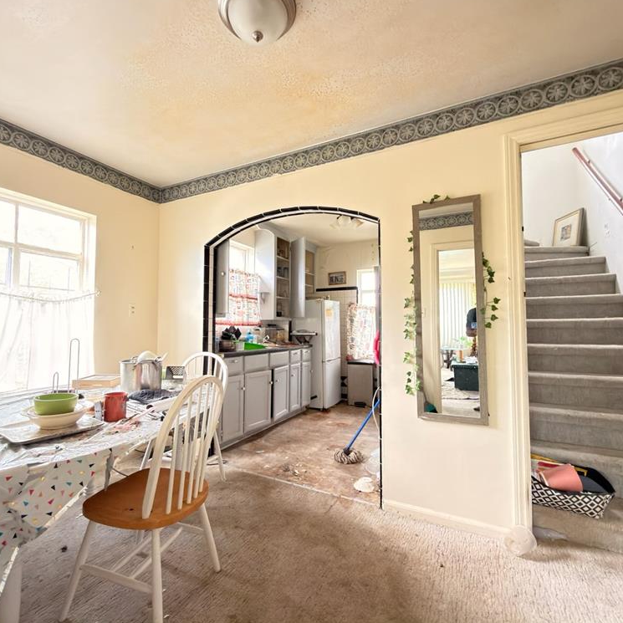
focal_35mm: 17
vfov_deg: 84.0
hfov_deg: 83.8
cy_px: 310
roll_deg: -0.5
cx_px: 289
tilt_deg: +2.0
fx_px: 346
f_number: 2.2
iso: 500
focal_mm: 2.22
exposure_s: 1/21
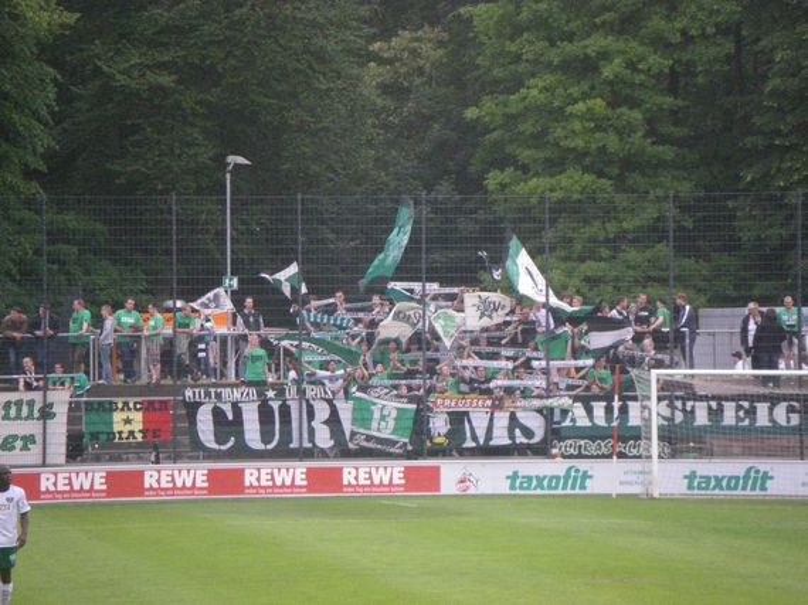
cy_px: 302
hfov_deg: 7.4
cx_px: 404
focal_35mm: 266
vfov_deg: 5.6
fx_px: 6206
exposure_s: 1/200
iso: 800
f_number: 5.4
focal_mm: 44.1
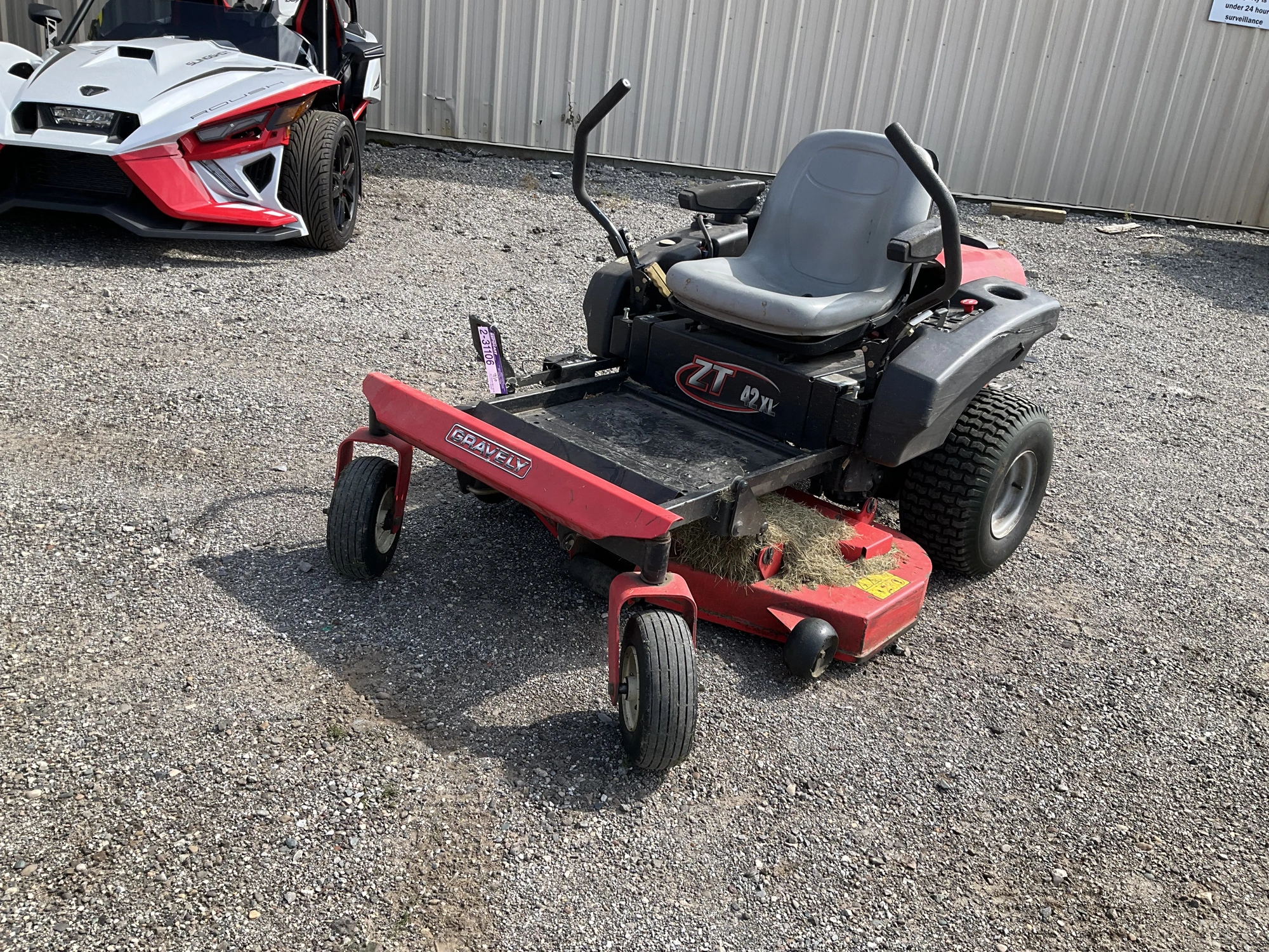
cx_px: 634
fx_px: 1063
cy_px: 476
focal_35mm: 29
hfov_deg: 61.7
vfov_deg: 48.2
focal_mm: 3
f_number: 1.8
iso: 25
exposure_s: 1/759
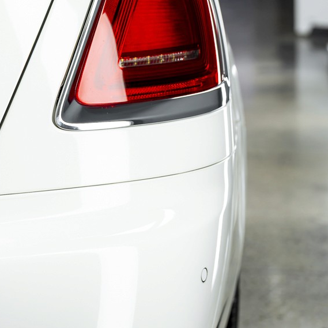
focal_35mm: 112
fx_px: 1201
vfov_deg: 15.4
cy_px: 56
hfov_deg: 14.8
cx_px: -102
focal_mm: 50
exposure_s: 1/800
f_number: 2.8
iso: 1250
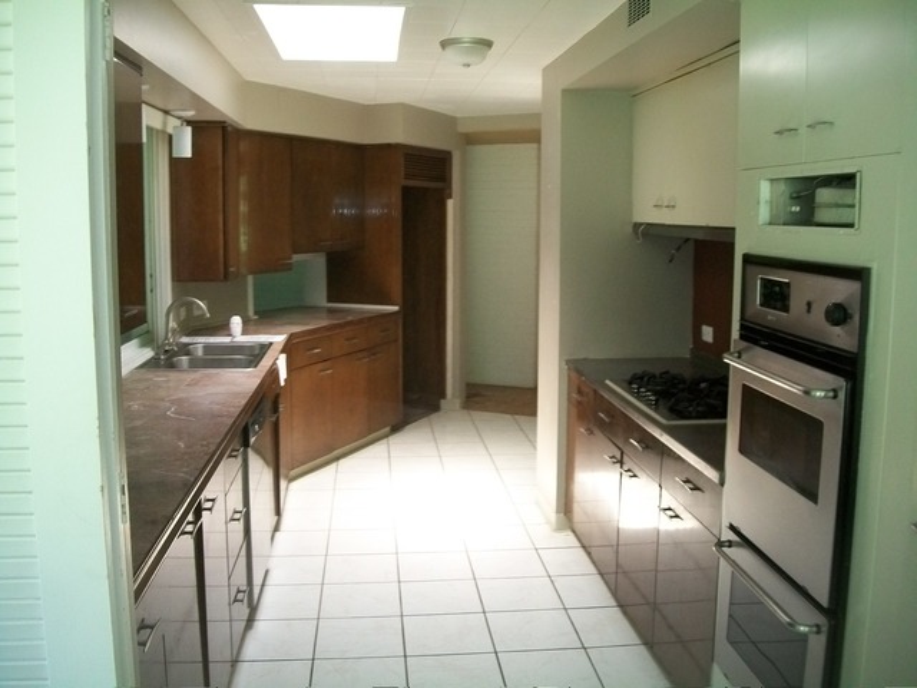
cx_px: 458
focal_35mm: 32
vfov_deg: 44.2
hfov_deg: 56.8
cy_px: 344
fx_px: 848
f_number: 2.9
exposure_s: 1/30
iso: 160
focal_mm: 5.7
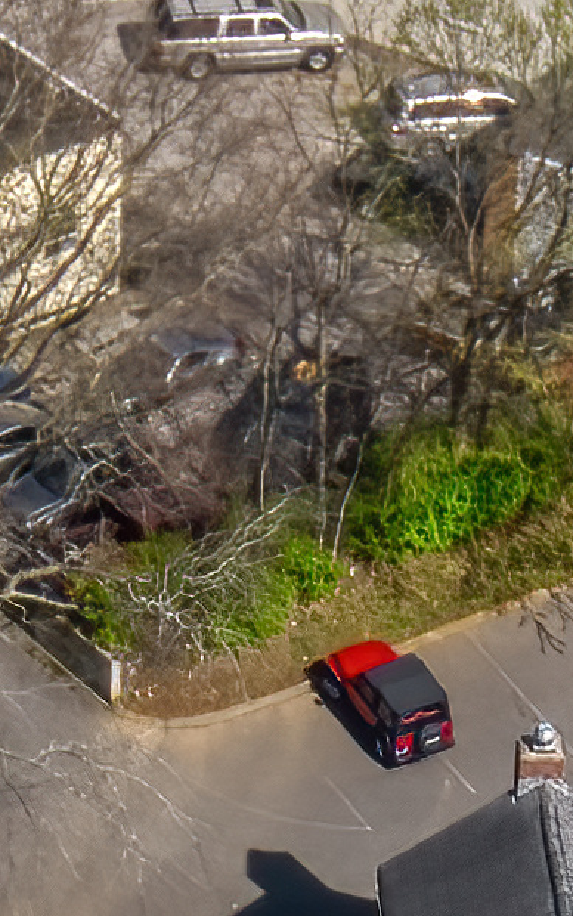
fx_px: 6241
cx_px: -227
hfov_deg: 5.2
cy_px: -1665
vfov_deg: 7.5
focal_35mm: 250
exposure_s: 1/160
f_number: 11
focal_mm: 10.3
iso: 100
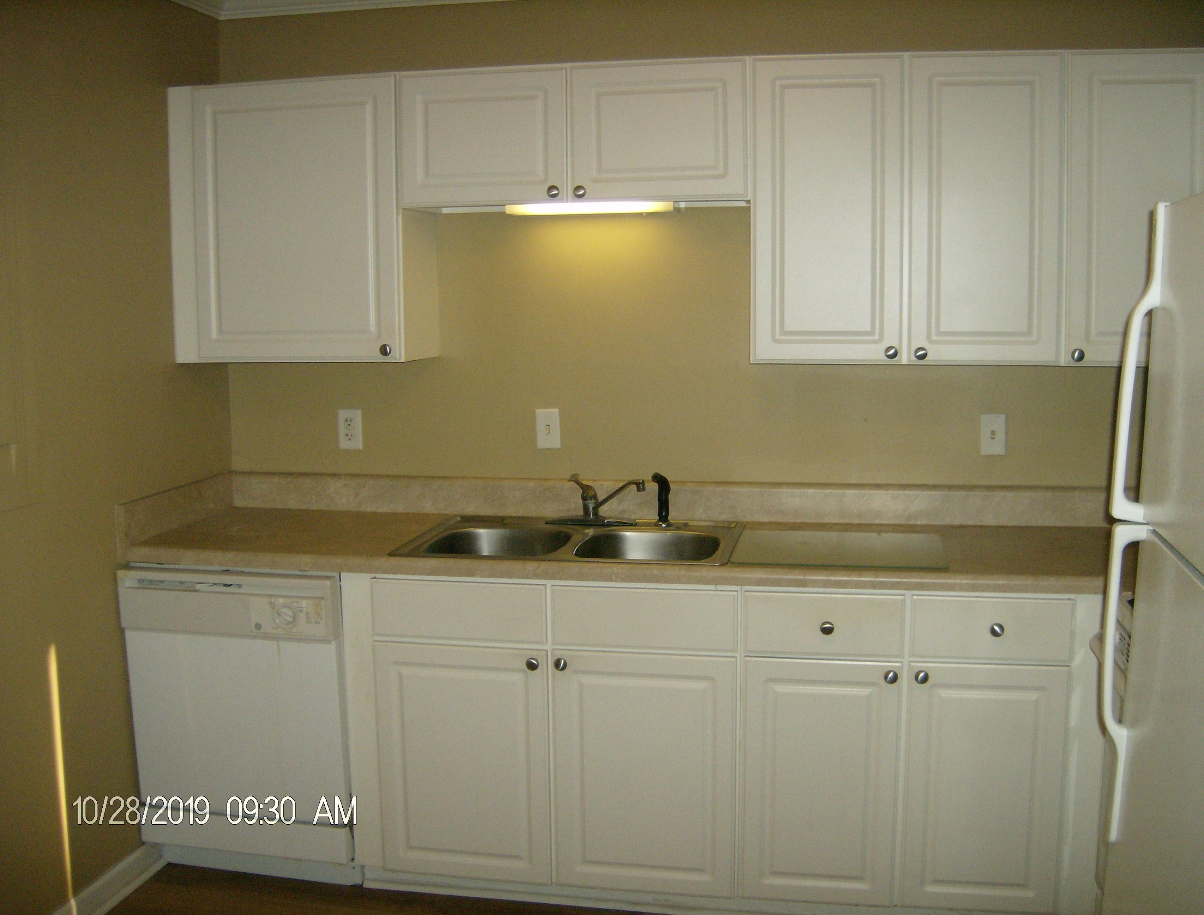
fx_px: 1258
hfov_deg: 51.1
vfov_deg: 40.0
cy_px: 458
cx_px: 602
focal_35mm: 36
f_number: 2.8
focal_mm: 6
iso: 200
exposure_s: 1/60
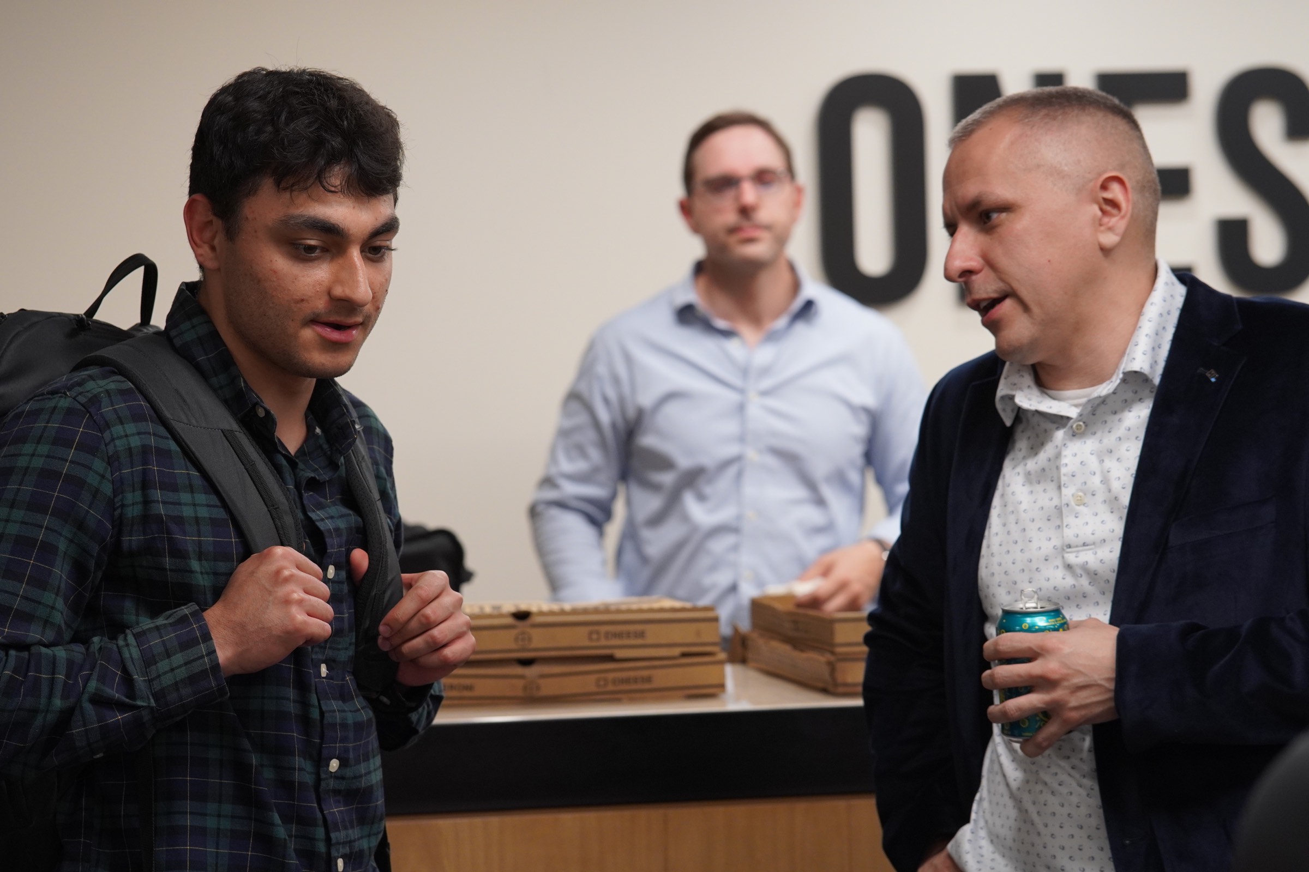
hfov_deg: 18.2
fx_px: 4090
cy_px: 436
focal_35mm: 112
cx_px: 654
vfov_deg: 12.2
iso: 800
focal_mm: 75
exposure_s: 1/160
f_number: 4
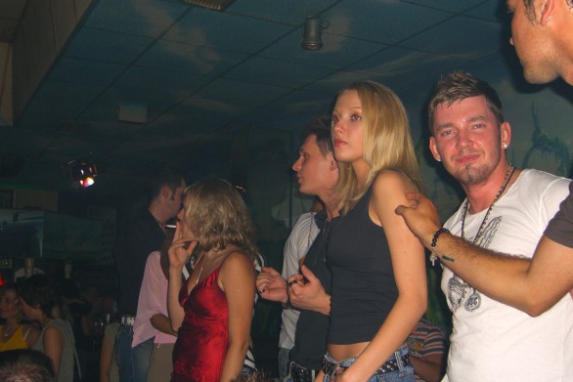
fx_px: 780
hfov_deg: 40.3
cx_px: 291
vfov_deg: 27.5
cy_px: 207
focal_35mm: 49
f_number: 3.1
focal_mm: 9.5
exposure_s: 1/60
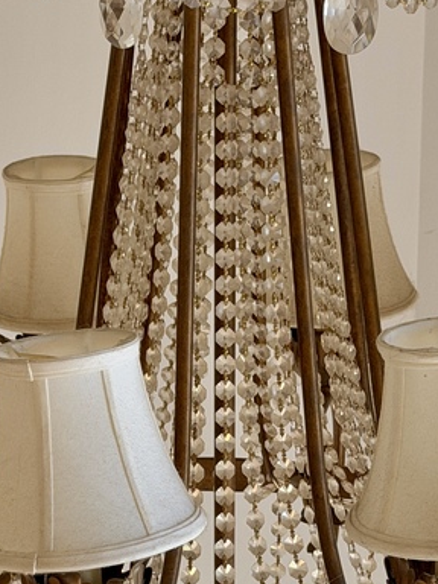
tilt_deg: -19.1
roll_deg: -0.2
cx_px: 216
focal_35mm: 135
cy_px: 496
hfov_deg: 11.0
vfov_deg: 14.5
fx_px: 2278
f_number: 1.78
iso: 160
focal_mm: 6.76
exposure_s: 1/225
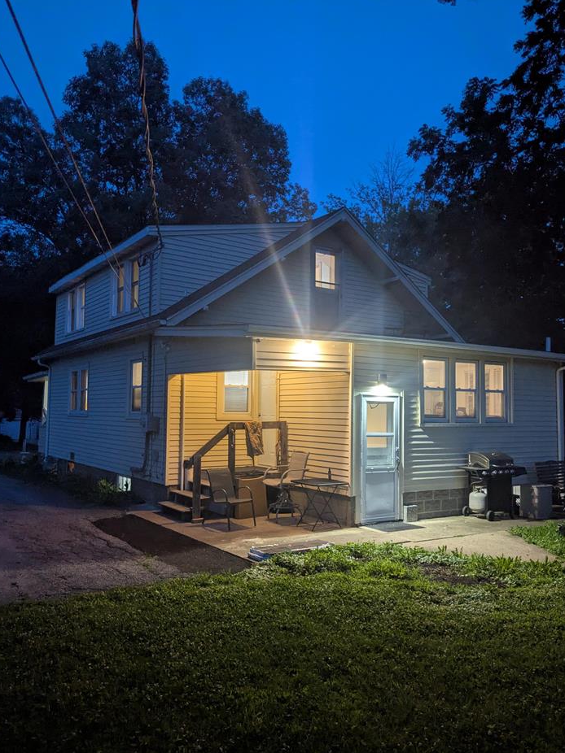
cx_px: 282
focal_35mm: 28
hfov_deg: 49.7
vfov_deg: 63.5
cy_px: 383
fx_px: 610
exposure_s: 1/25
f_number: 1.73
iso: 212
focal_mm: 4.38
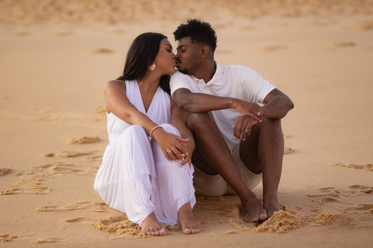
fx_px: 1321
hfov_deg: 16.1
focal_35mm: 128
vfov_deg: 10.8
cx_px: 186
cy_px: 124
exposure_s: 1/160
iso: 250
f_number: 1.8
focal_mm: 85
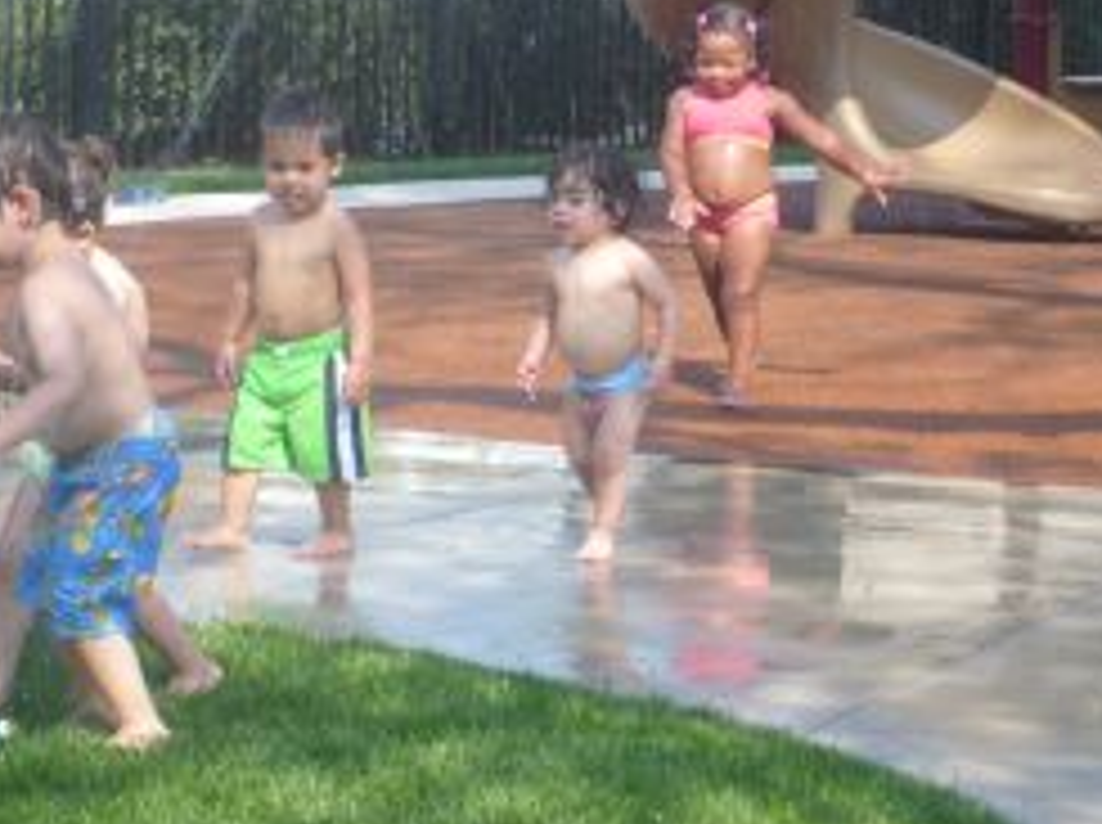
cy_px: 347
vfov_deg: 9.9
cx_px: 693
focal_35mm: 150
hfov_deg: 13.2
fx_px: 4768
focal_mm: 17.4
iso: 100
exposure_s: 1/200
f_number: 5
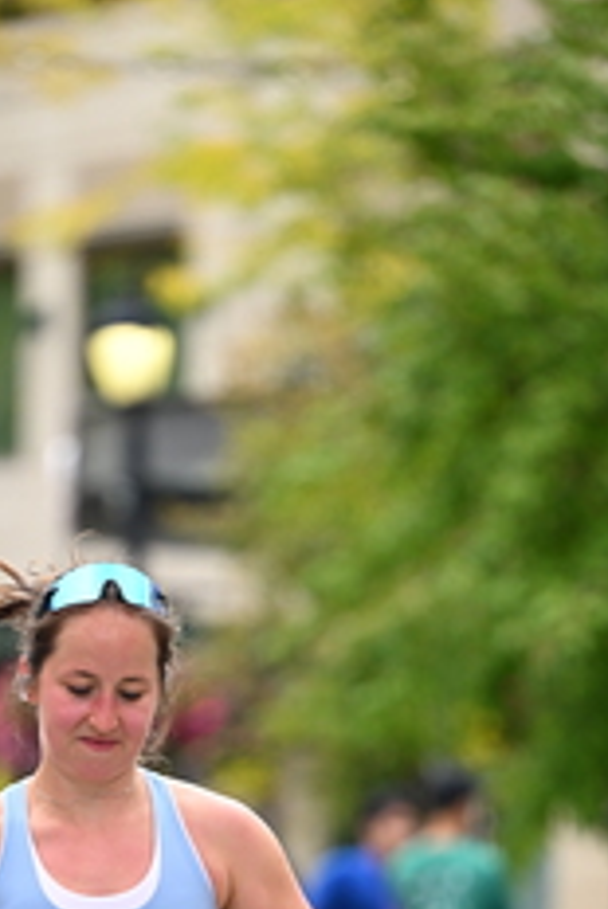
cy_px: 952
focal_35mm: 380
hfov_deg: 3.6
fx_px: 9612
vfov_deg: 5.4
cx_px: 175
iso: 640
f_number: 2.8
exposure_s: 1/2000
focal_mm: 160
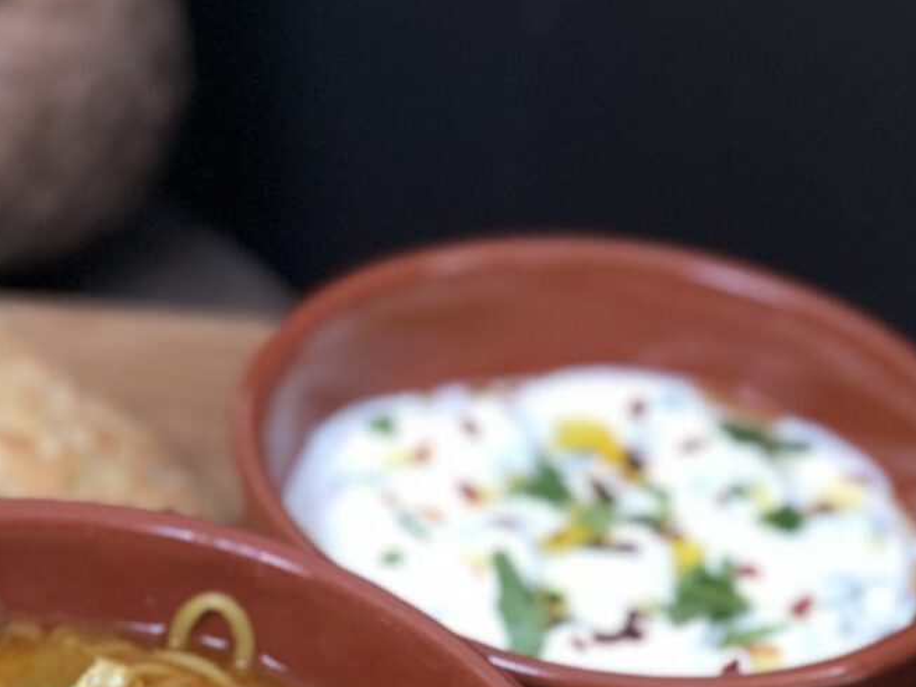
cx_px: -166
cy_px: 554
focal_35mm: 139
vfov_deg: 10.6
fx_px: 3678
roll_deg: -0.7
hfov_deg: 13.8
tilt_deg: -39.6
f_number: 2.8
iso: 250
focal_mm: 6.6
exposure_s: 1/50
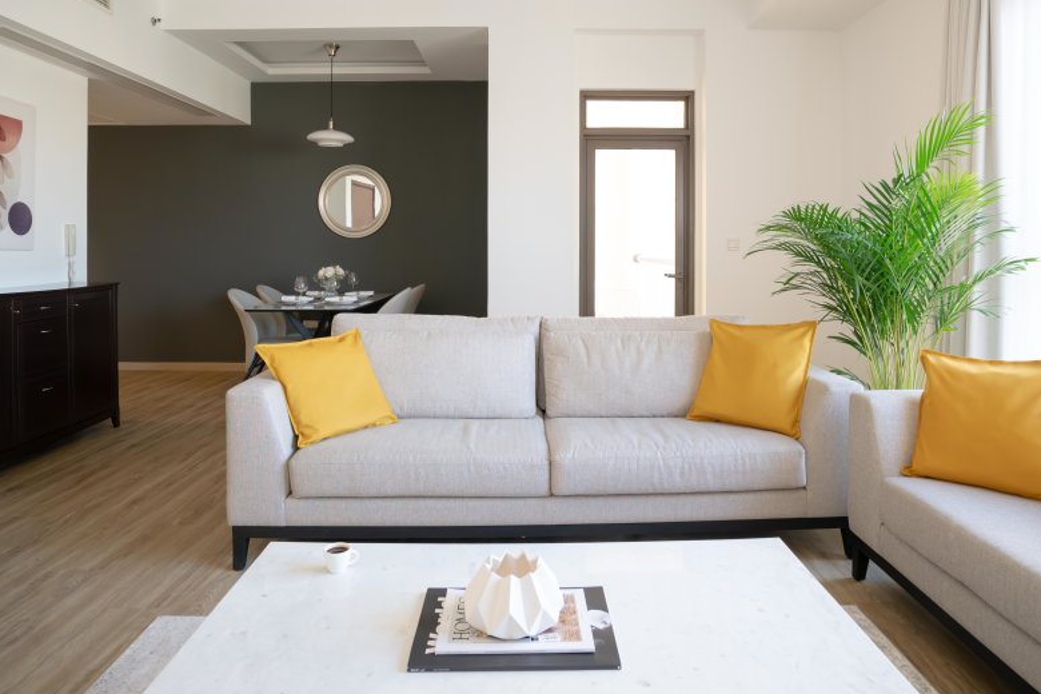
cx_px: 557
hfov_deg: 81.1
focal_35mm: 21
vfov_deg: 58.5
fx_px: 607
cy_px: 245
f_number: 5
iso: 2500
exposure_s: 1/40
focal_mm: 16
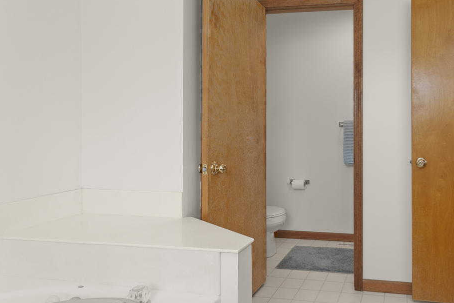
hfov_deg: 66.4
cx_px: 348
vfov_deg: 51.2
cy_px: 131
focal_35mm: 25
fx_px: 315
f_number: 9
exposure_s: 1/6
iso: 200
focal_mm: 14
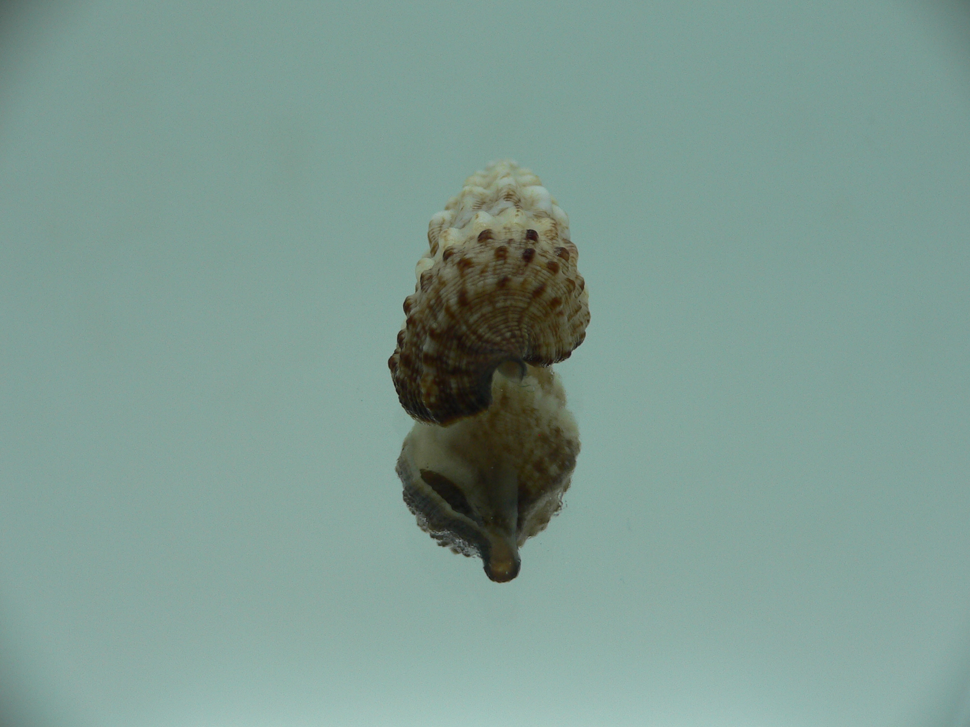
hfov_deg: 52.6
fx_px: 981
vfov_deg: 40.7
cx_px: 485
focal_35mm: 35
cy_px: 364
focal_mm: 4.6
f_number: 2.8
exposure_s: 1/80
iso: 80
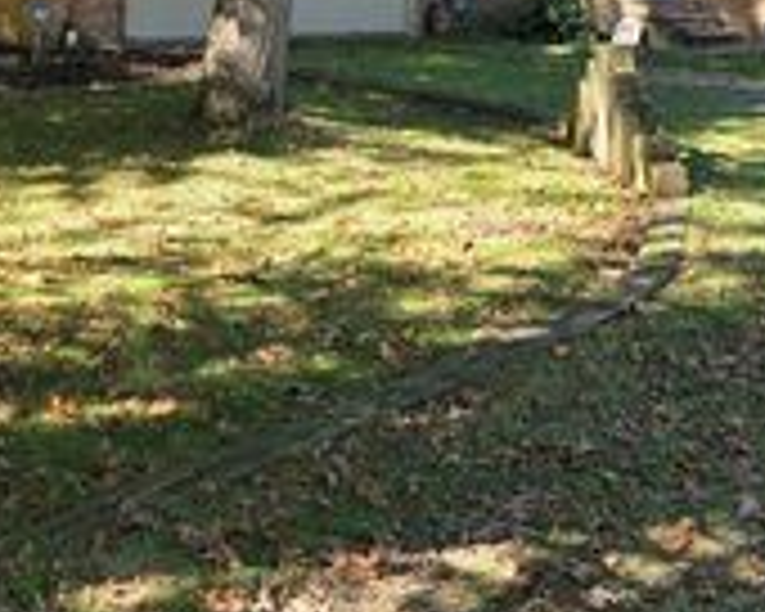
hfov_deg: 28.7
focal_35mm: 66
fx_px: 1494
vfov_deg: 21.2
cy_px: -164
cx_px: 450
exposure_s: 1/359
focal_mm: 6.3
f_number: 1.7
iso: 40
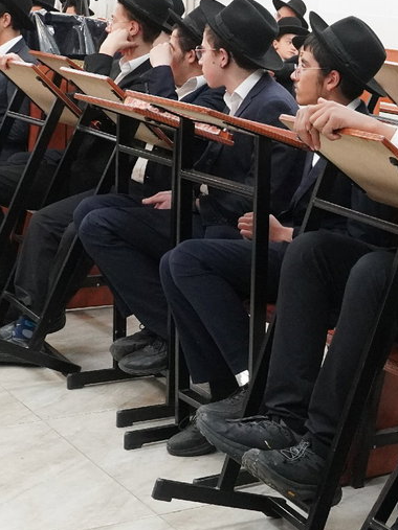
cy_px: 321
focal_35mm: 78
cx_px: 481
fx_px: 1203
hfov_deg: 17.8
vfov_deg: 24.8
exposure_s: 1/200
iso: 3200
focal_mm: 19.7
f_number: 5.6
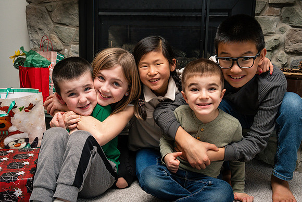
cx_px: 144
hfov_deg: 48.6
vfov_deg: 33.5
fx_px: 334
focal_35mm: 40
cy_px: 101
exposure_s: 1/250
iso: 800
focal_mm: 37
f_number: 5.6
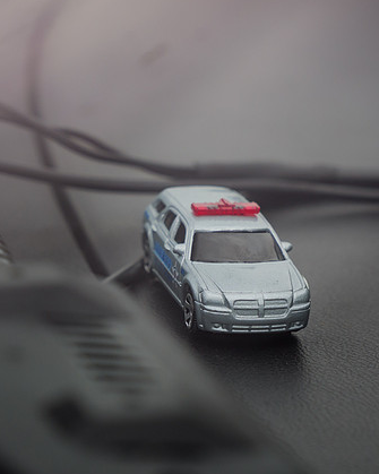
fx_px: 3002
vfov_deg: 9.0
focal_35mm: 214
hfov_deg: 7.2
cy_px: 254
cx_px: 200
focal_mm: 60
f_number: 4
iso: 160
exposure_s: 1/320
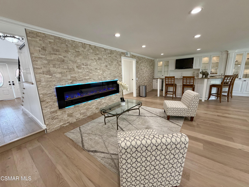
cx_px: 124
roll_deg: +2.5
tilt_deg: -9.8
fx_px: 101
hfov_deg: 102.1
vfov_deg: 85.7
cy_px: 94
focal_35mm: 14
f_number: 2.2
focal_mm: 2.22
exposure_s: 1/60
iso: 160
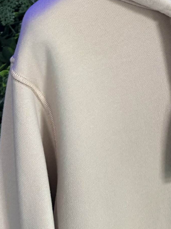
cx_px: 225
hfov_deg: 19.8
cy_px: -14
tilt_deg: -10.4
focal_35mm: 68
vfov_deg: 26.6
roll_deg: -2.2
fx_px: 448
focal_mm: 6.76
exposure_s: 1/51
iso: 320
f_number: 1.78
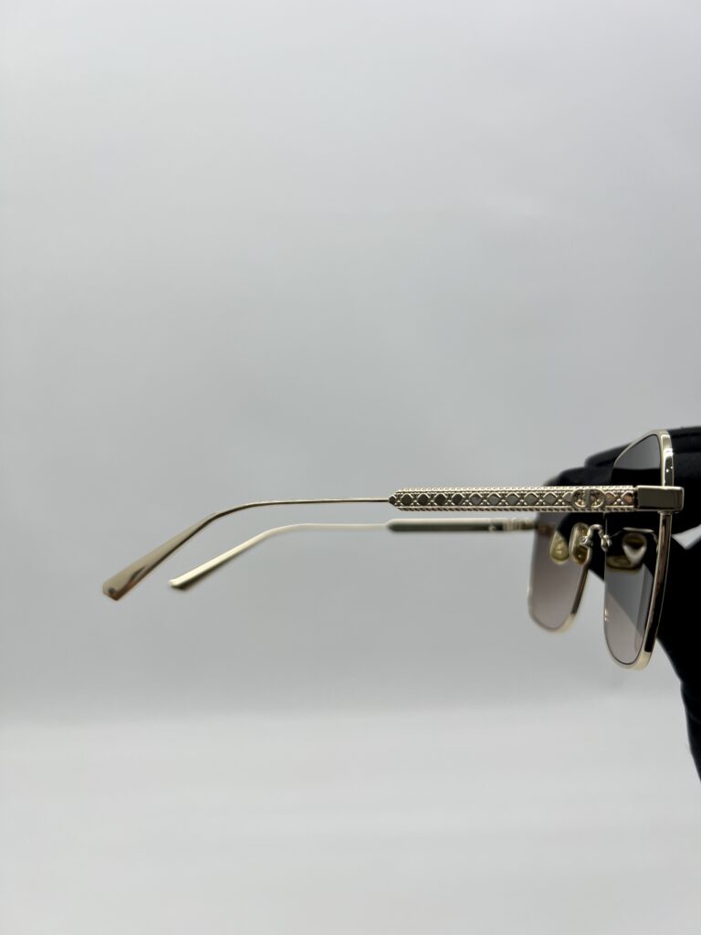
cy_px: 468
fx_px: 702
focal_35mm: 26
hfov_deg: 53.1
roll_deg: -0.9
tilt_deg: -12.9
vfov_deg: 67.3
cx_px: 350
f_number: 1.5
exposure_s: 1/205
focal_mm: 5.7
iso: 40
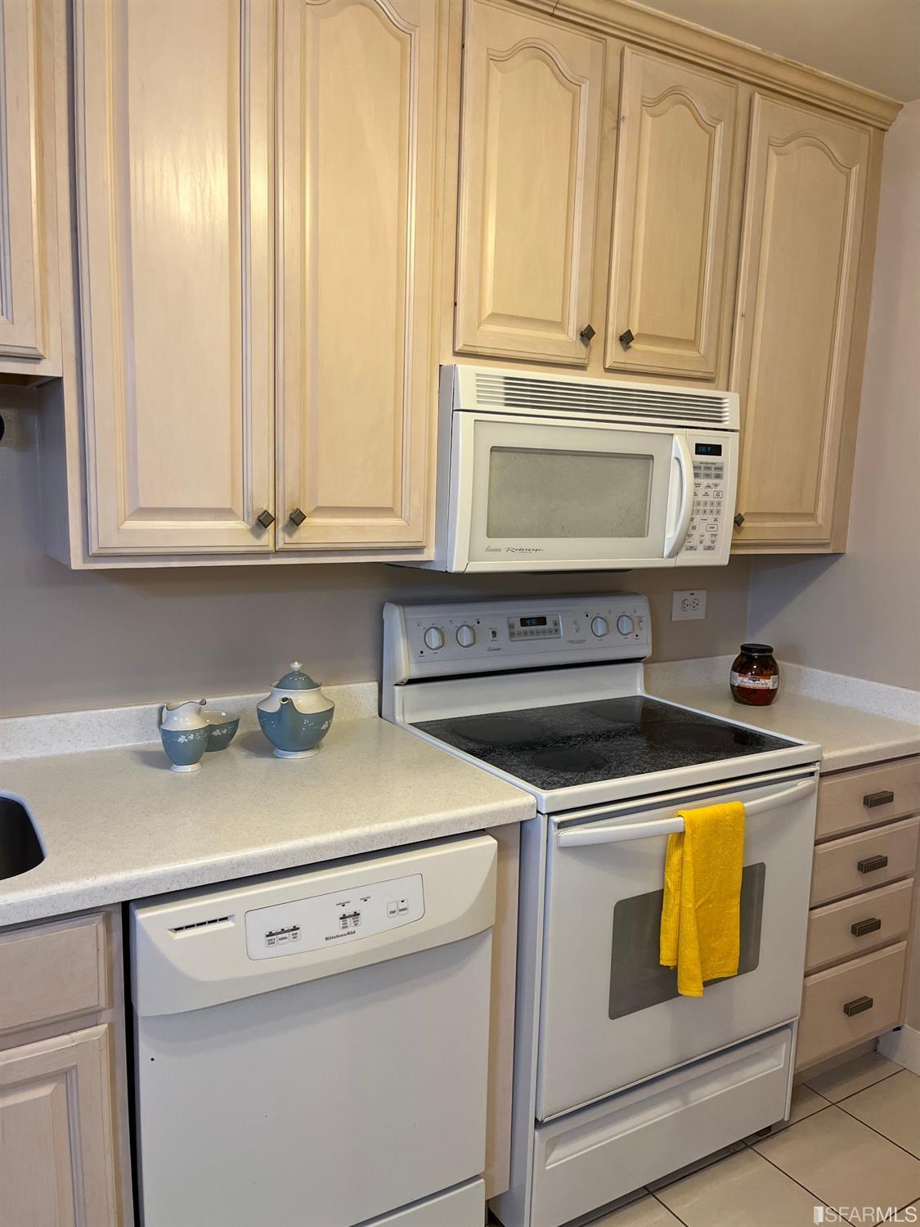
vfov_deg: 67.3
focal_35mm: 26
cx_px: 460
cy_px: 614
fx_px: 921
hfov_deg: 53.1
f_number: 1.6
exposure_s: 1/120
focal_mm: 5.1
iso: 125
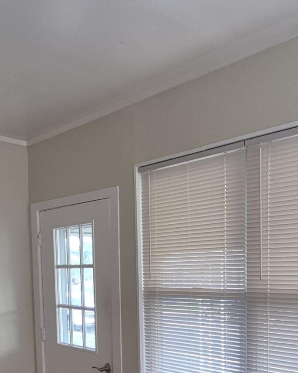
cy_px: 305
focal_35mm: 38
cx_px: 164
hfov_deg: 39.1
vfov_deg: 45.2
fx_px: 419
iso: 100
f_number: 2.2
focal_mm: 1.74
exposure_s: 1/60
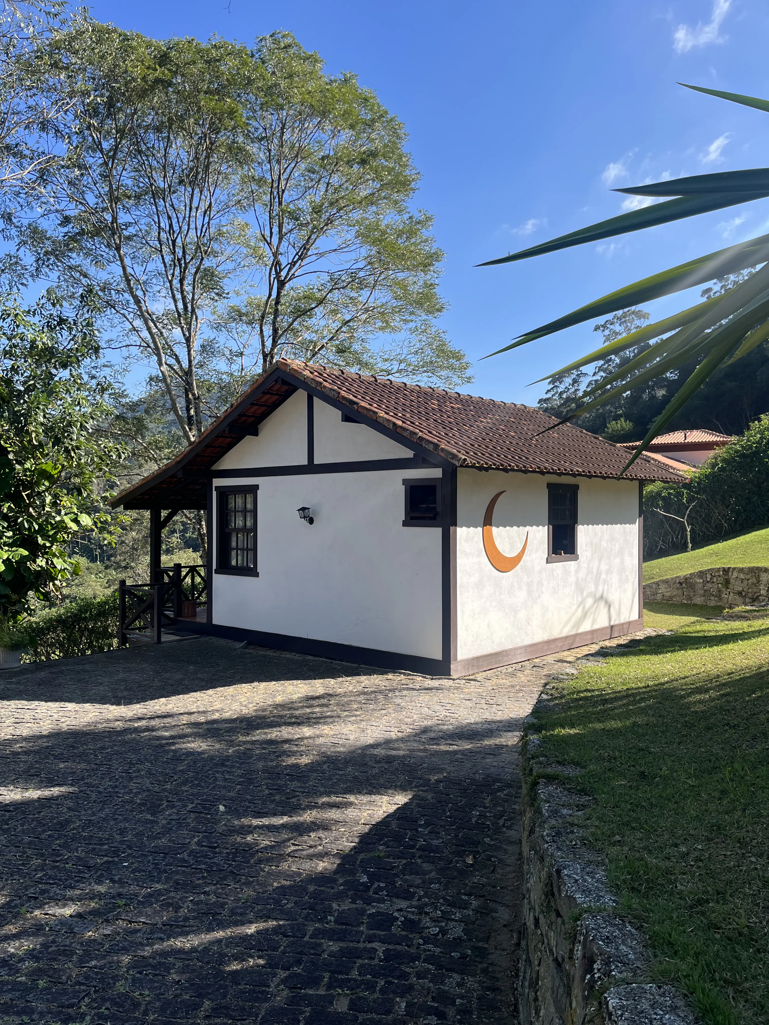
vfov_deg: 67.3
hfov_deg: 53.1
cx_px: 384
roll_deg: -0.1
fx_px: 770
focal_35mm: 26
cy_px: 512
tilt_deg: +0.0
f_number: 1.6
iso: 50
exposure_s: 1/1862
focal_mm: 5.1
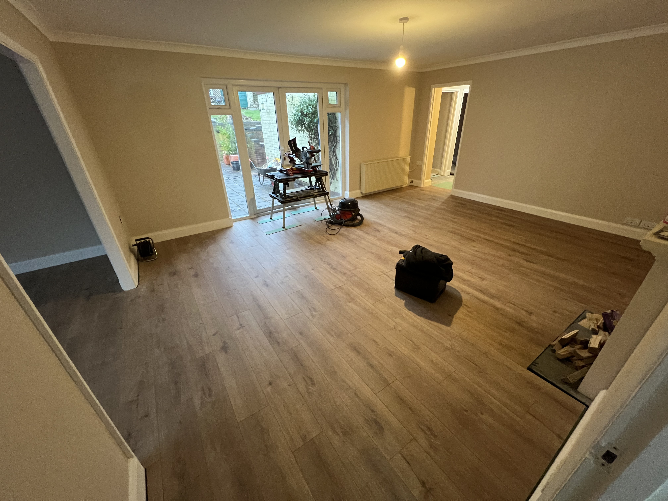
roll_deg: +2.2
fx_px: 251
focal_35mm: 13
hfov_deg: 106.2
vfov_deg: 89.9
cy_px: 250
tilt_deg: -24.1
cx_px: 334
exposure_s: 1/50
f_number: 1.8
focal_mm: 1.57
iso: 500
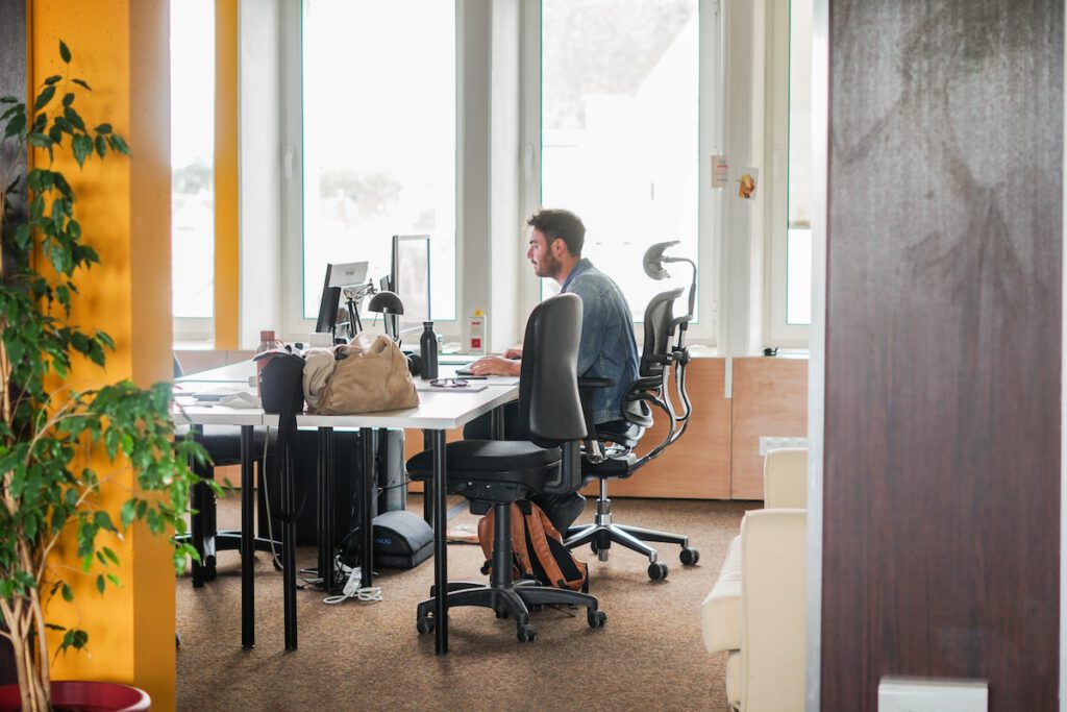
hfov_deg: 27.0
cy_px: 356
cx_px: 534
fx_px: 2223
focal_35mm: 75
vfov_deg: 18.2
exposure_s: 1/60
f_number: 2.2
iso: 250
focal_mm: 50
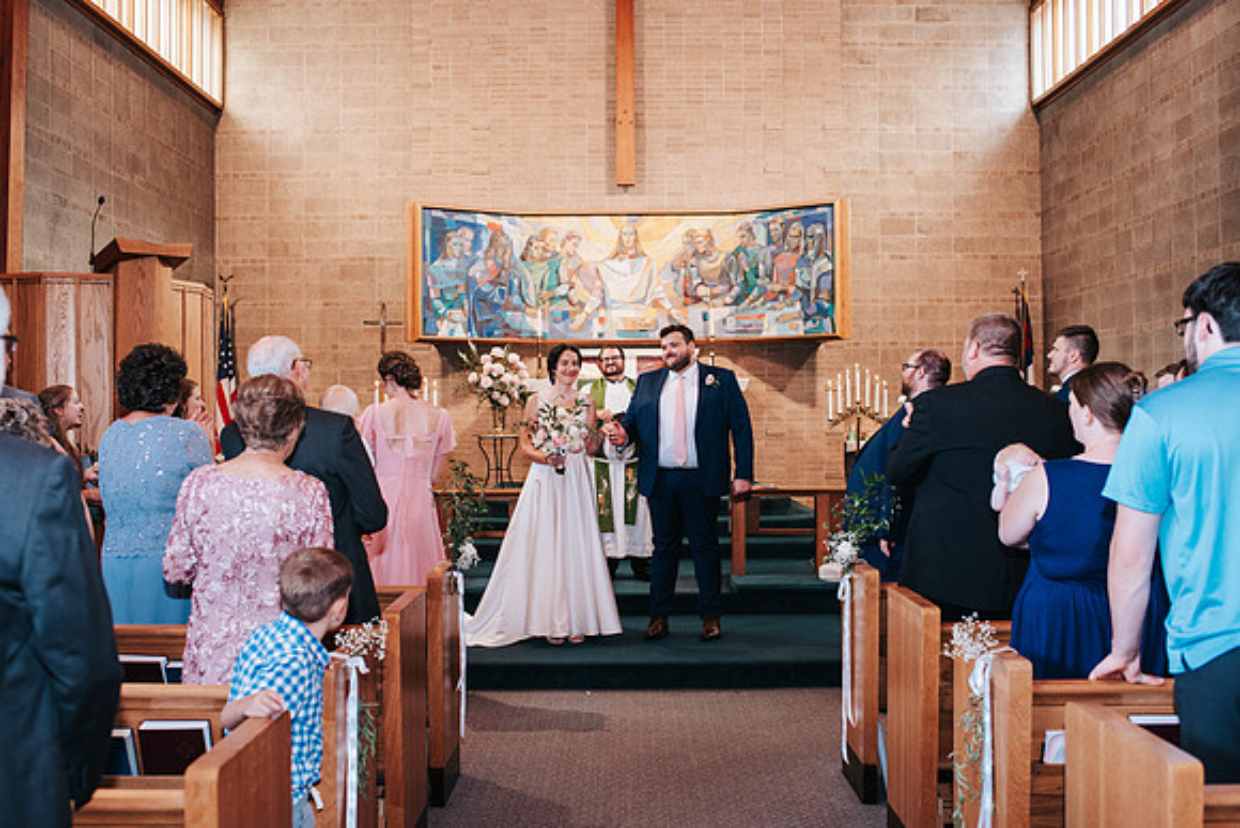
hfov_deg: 53.1
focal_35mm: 36
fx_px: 1241
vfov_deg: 36.9
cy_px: 414
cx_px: 606
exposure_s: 1/125
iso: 900
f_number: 3.2
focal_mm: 35
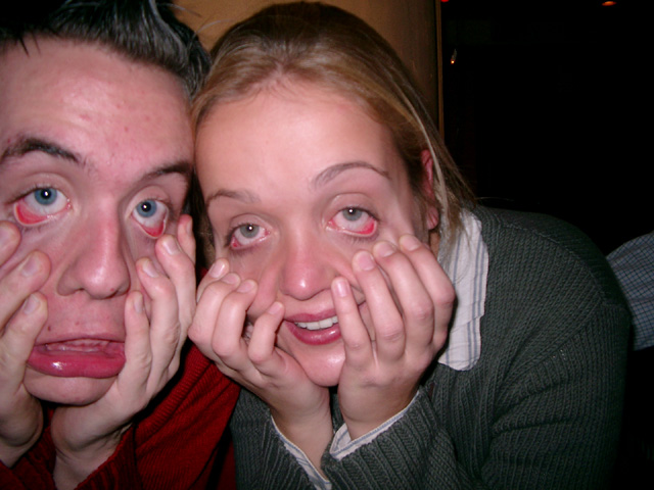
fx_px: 699
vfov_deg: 38.7
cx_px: 327
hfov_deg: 50.1
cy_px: 245
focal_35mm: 37
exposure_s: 1/60
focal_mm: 7.6
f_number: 2.6
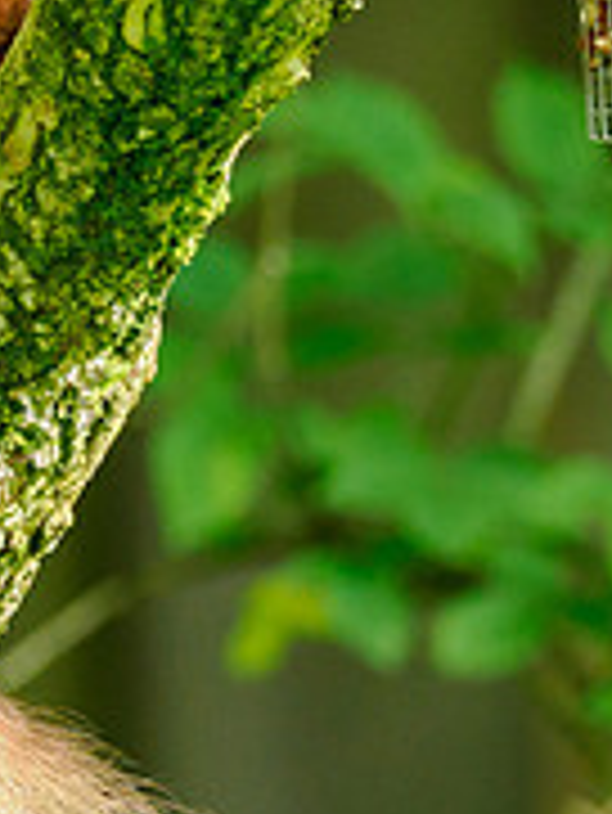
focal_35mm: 2262
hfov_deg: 0.7
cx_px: -150
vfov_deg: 0.9
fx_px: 53259
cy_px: 186
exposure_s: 1/800
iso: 1600
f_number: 4
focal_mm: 300
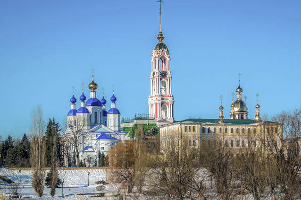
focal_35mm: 98
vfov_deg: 13.9
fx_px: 819
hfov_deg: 20.8
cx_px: 171
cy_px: 120
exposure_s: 1/400
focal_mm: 50
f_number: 9
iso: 100
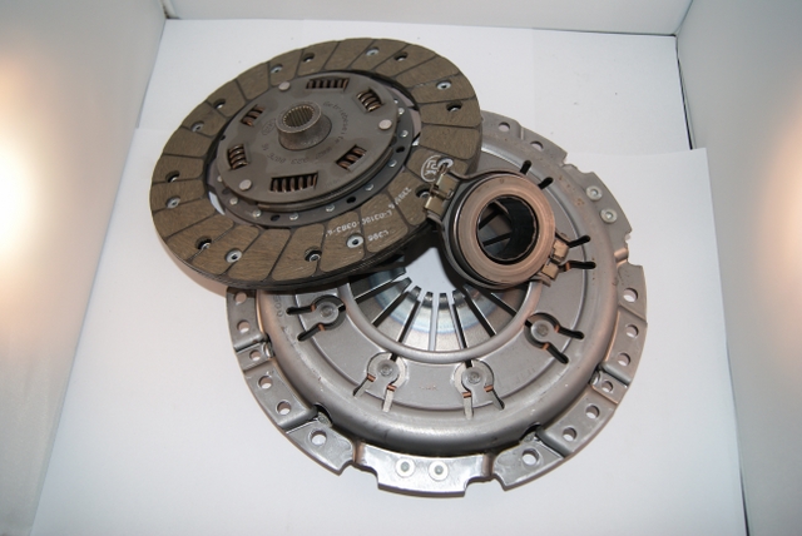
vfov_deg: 43.7
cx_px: 401
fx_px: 669
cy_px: 268
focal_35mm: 30
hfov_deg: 61.9
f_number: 4
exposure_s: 1/160
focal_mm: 20
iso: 250
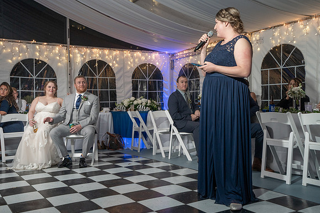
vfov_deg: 34.2
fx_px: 346
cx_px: 165
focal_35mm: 39
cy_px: 110
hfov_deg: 49.6
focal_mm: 35
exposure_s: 1/250
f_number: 5.6
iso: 2000
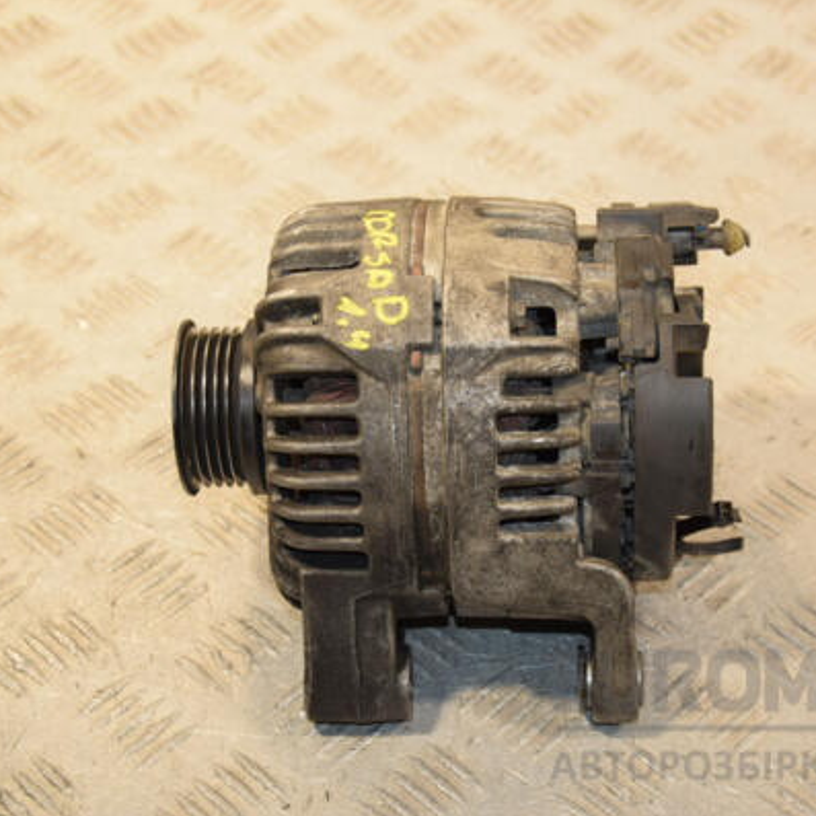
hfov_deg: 21.3
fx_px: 2160
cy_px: 407
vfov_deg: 21.4
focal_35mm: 81
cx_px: 512
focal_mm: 42
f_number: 5.6
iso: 800
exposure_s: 1/200
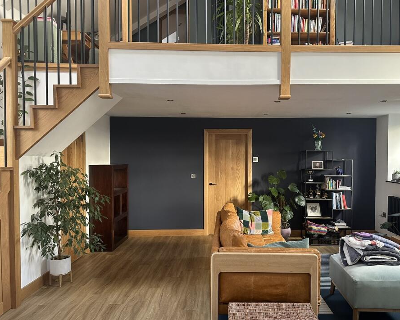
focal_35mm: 27
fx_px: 320
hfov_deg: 63.8
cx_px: 226
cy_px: 168
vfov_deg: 53.2
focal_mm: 6.86
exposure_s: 1/60
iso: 250
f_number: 1.78
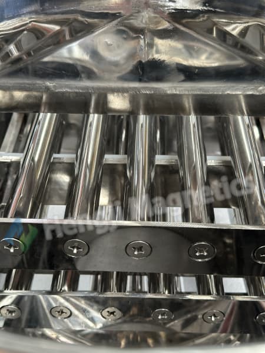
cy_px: 176
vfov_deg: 39.7
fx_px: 490
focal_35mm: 48
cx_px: 132
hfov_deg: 30.3
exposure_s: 1/60
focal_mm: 6.86
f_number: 1.78
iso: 160
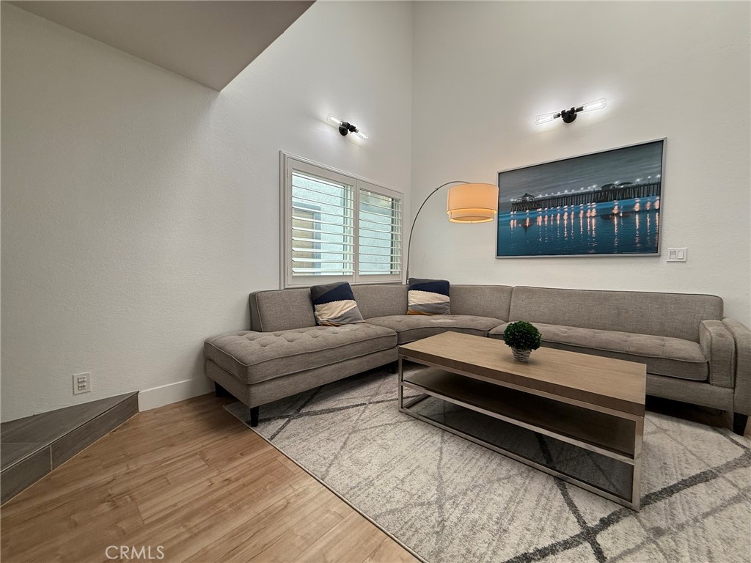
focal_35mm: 14
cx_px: 376
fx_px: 304
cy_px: 282
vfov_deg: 85.7
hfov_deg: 102.1
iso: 125
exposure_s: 1/120
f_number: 2.2
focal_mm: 2.22
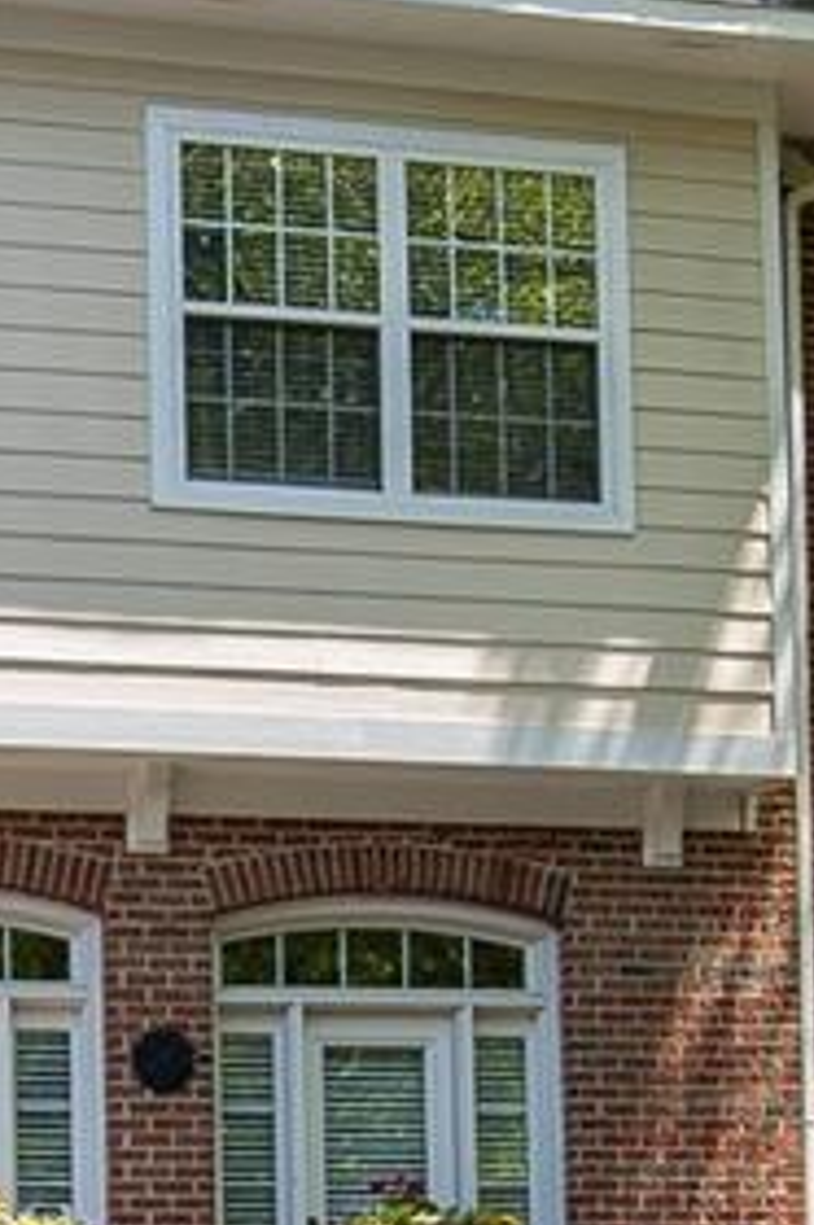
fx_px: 3638
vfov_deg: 18.9
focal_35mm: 107
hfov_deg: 12.5
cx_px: -162
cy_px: 1006
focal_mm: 26
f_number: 8
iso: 200
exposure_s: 1/125
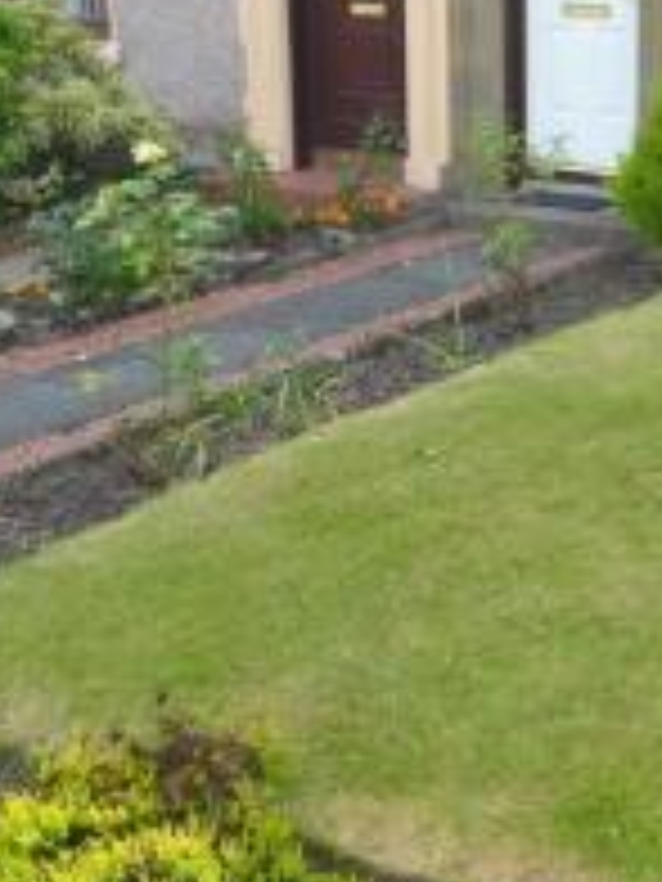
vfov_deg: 37.9
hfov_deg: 25.9
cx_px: 833
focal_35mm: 49
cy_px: 218
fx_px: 1249
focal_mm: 14
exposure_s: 1/160
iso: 400
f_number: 9
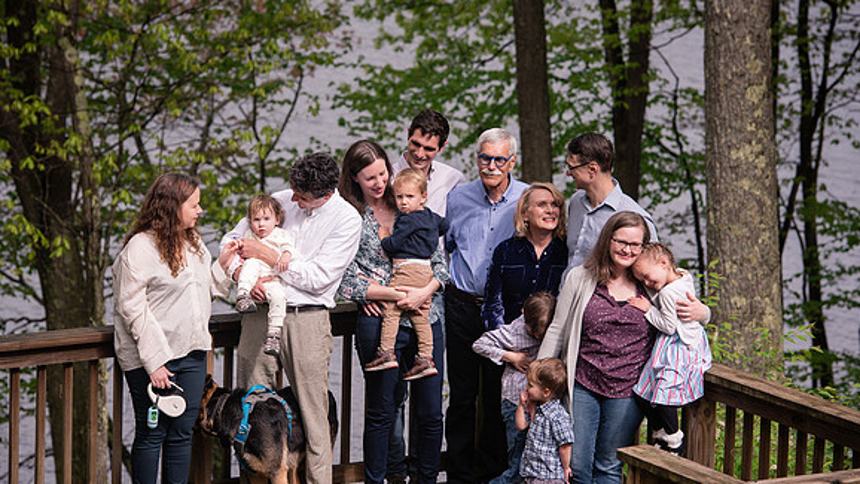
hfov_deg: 13.8
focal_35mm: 156
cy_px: 269
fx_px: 3557
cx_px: 425
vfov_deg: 7.8
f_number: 7.1
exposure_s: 1/1250
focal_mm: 145
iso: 640
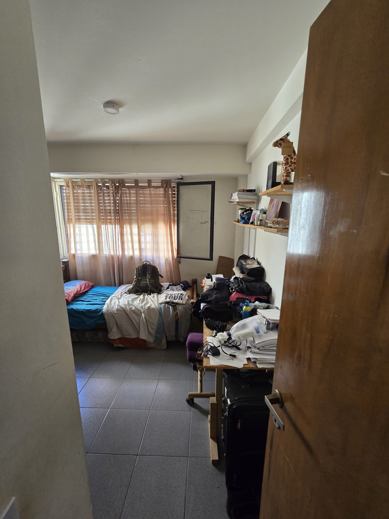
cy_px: 260
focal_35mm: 13
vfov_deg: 106.2
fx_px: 195
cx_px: 194
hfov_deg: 89.9
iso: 160
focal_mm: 2.2
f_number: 2.2
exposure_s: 1/50
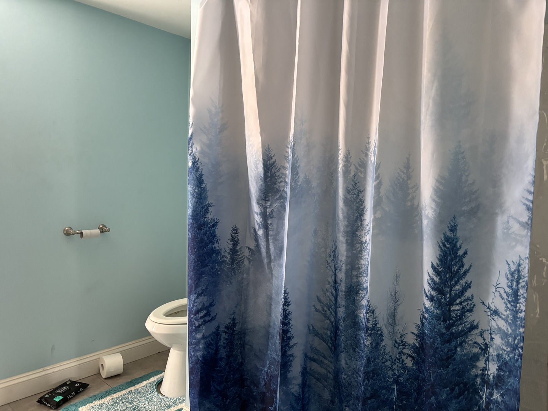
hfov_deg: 67.3
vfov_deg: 53.1
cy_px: 206
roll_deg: -1.2
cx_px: 274
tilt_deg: -3.8
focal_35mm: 26
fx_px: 412
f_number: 1.6
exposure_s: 1/60
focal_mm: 5.96
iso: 500
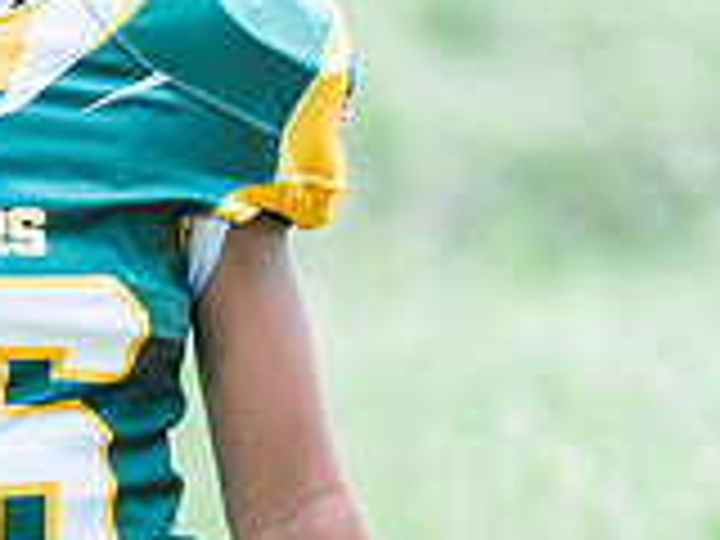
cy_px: 53
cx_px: -66
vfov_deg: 6.9
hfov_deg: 9.2
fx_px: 4451
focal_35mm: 214
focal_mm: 50
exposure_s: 1/1000
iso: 320
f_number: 1.2
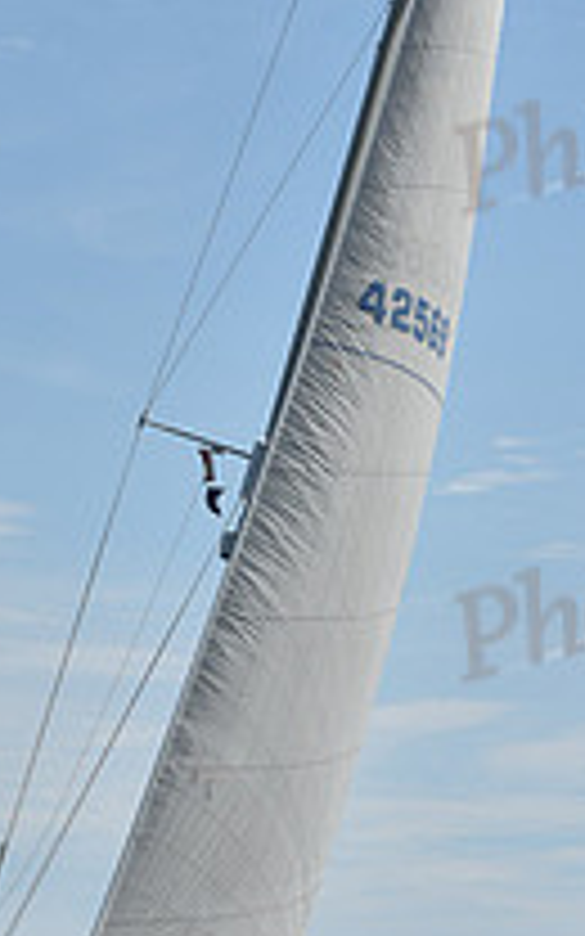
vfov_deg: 10.5
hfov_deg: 6.6
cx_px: 223
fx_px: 5076
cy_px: 396
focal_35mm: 199
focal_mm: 70
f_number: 11
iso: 320
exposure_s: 1/1000
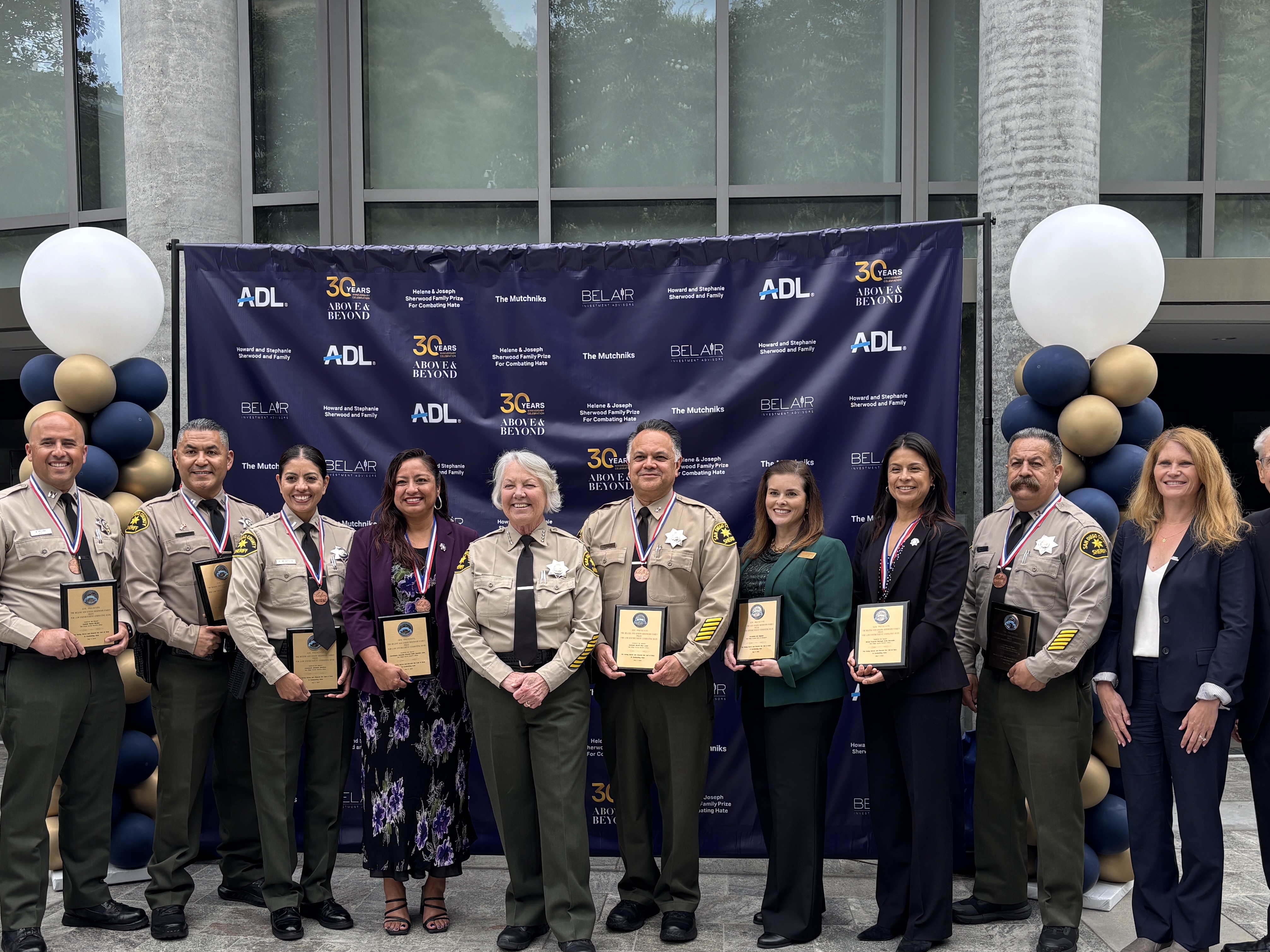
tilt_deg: -3.0
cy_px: 571
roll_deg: +0.1
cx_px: 619
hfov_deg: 50.1
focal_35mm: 37
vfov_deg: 38.5
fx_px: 1357
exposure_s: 1/654
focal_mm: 5.96
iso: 50
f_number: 1.6
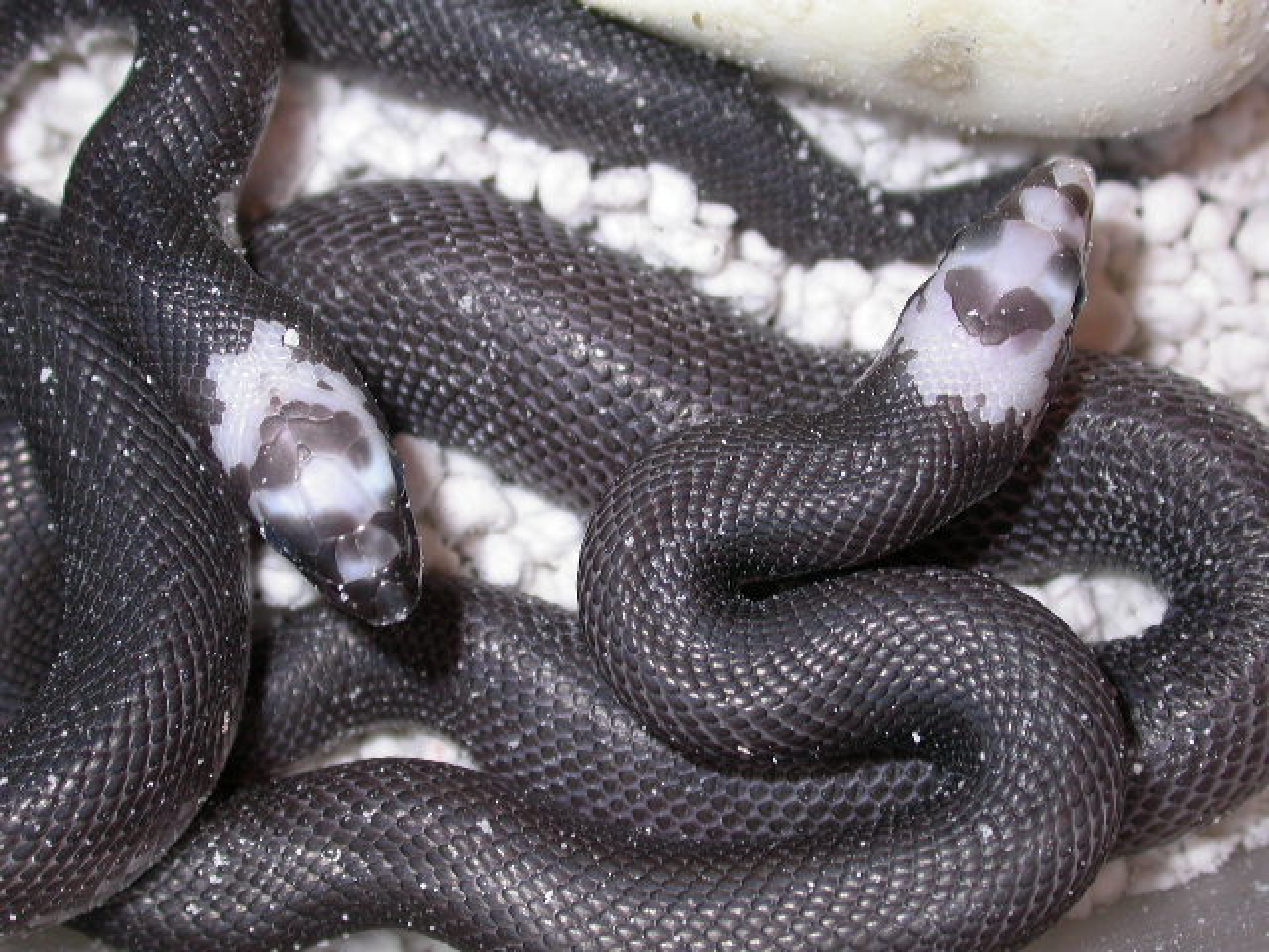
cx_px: 634
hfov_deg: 25.7
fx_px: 2786
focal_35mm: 76
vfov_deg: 19.4
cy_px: 476
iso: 100
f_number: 3.4
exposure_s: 1/60
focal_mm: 15.8
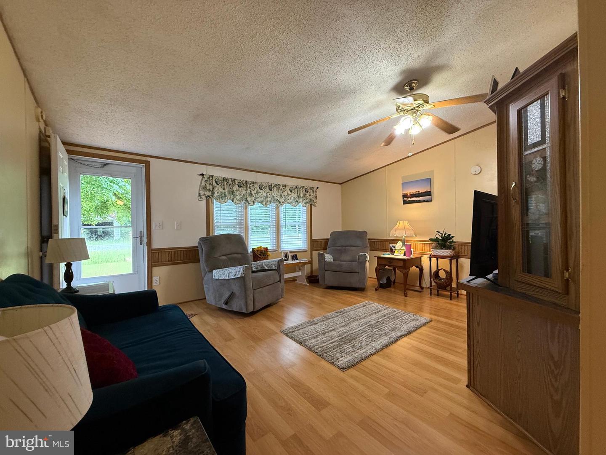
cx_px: 303
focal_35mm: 14
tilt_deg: -0.4
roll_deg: +0.0
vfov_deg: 85.7
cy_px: 228
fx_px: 245
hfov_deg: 102.1
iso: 250
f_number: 2.2
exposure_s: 1/60
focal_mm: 2.22
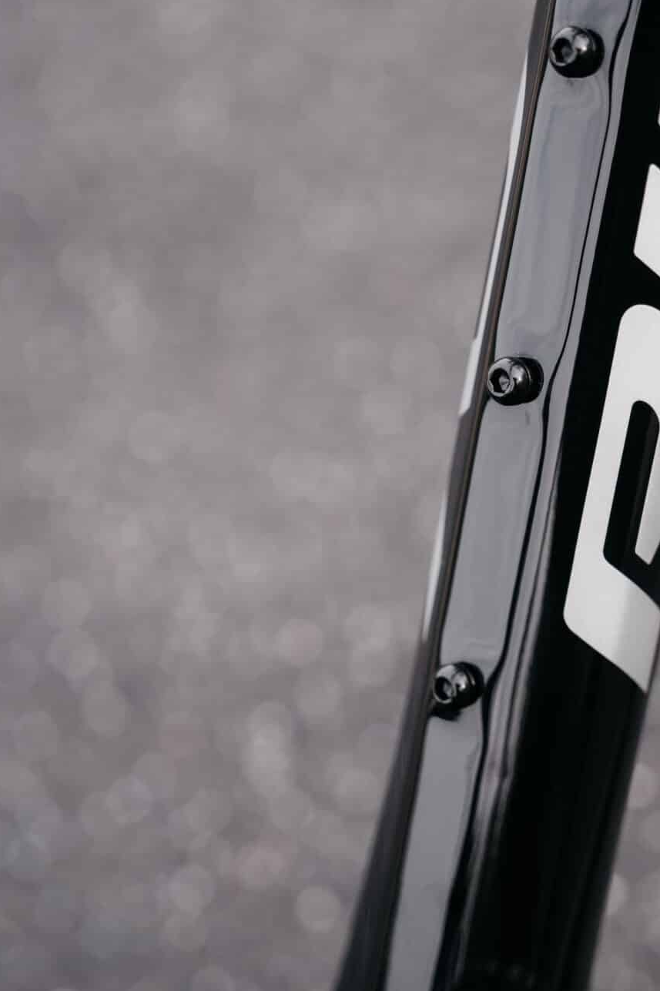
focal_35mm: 79
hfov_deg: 17.2
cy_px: 490
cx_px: 509
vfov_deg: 25.7
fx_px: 2168
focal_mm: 49.5
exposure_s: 1/800
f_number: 2.8
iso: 160
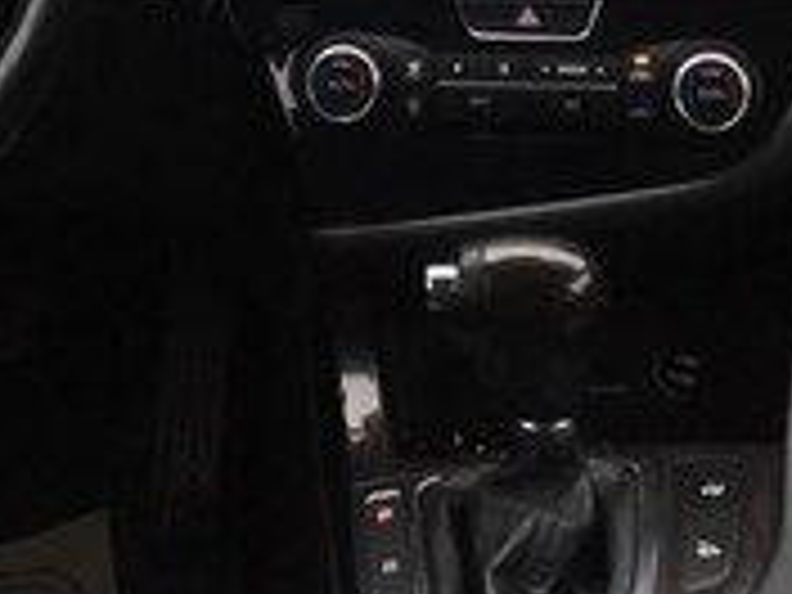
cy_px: -484
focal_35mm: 109
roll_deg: +1.3
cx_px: 364
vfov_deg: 12.4
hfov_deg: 18.0
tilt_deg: -8.5
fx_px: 2494
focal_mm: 4.15
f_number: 2.2
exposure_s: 1/100
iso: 40
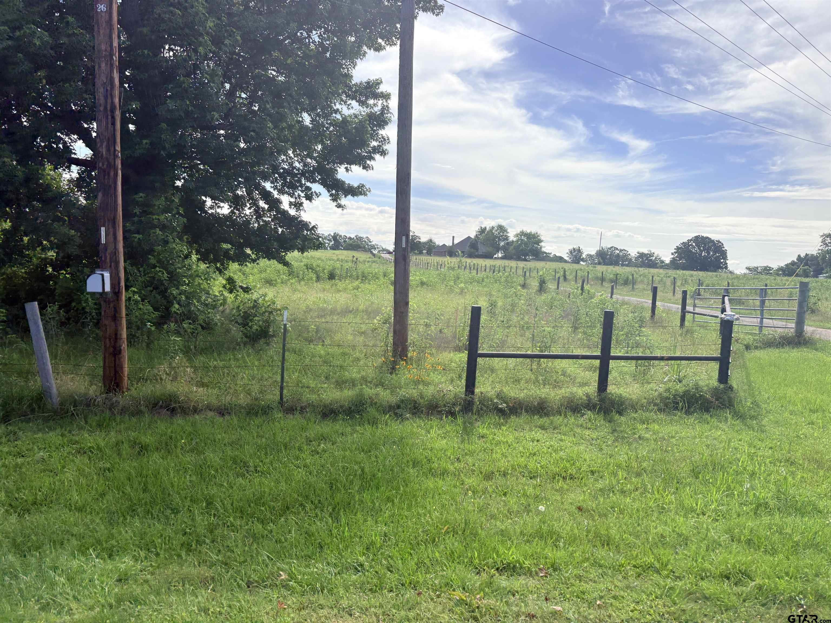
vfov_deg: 53.1
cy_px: 312
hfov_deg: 67.3
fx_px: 624
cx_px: 416
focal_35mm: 26
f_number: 1.6
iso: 50
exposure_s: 1/2141
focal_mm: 5.96
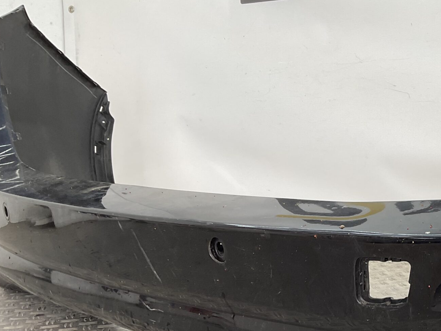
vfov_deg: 25.3
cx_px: 402
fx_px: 726
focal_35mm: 57
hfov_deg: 32.0
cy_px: 262
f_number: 1.8
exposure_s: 1/120
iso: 20
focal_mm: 3
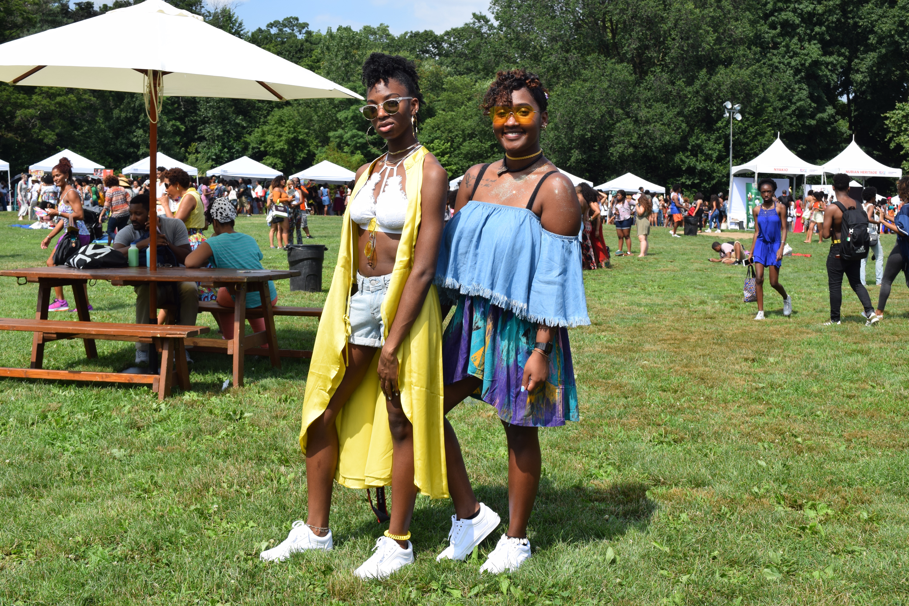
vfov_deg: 33.0
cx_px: 454
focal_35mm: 40
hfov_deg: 47.9
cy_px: 303
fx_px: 1023
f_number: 10
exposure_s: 1/400
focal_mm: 27
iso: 200
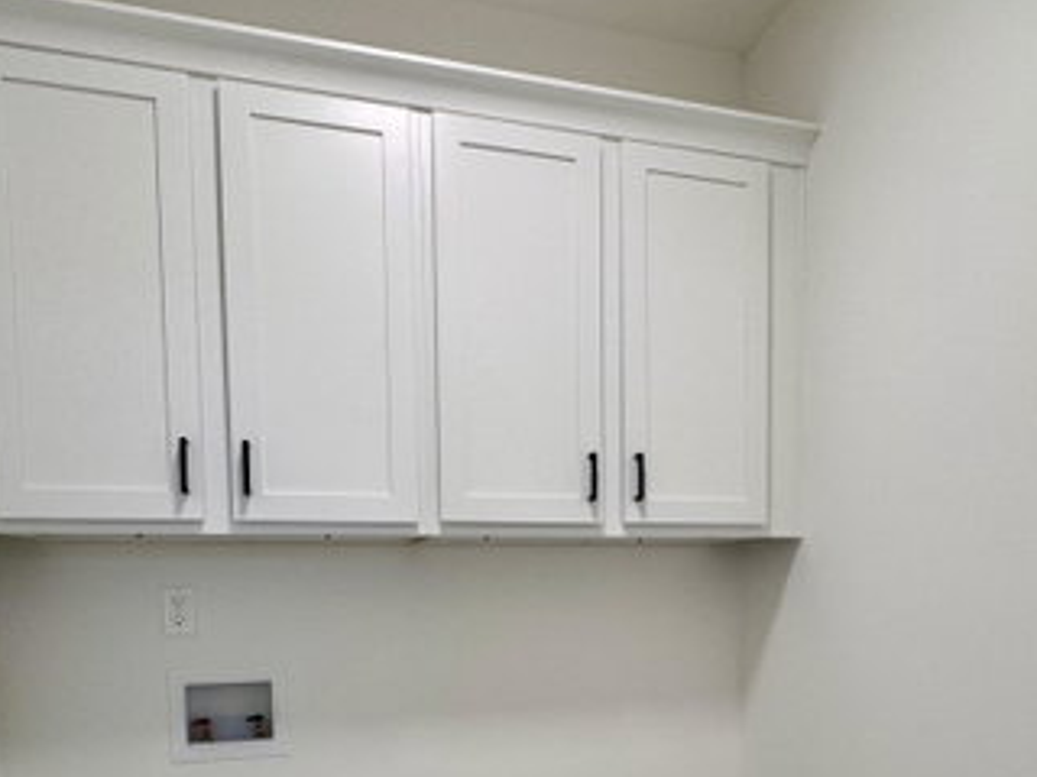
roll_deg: +0.6
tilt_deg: -3.9
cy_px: 635
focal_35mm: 28
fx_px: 839
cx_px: 578
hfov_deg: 63.3
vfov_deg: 46.8
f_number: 2.2
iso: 100
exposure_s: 1/120
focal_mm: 2.22
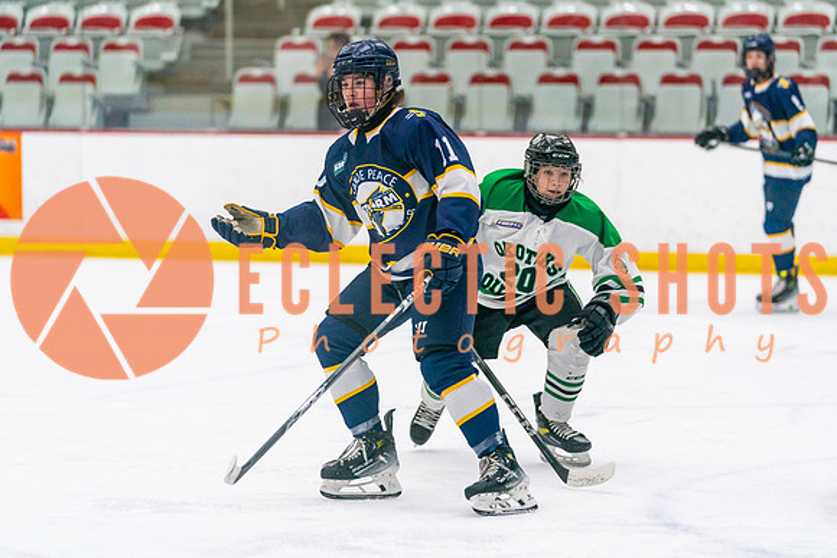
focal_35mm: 152
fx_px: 3535
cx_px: 451
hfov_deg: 13.5
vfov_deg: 9.0
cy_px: 234
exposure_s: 1/1250
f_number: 2.8
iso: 3200
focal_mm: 131
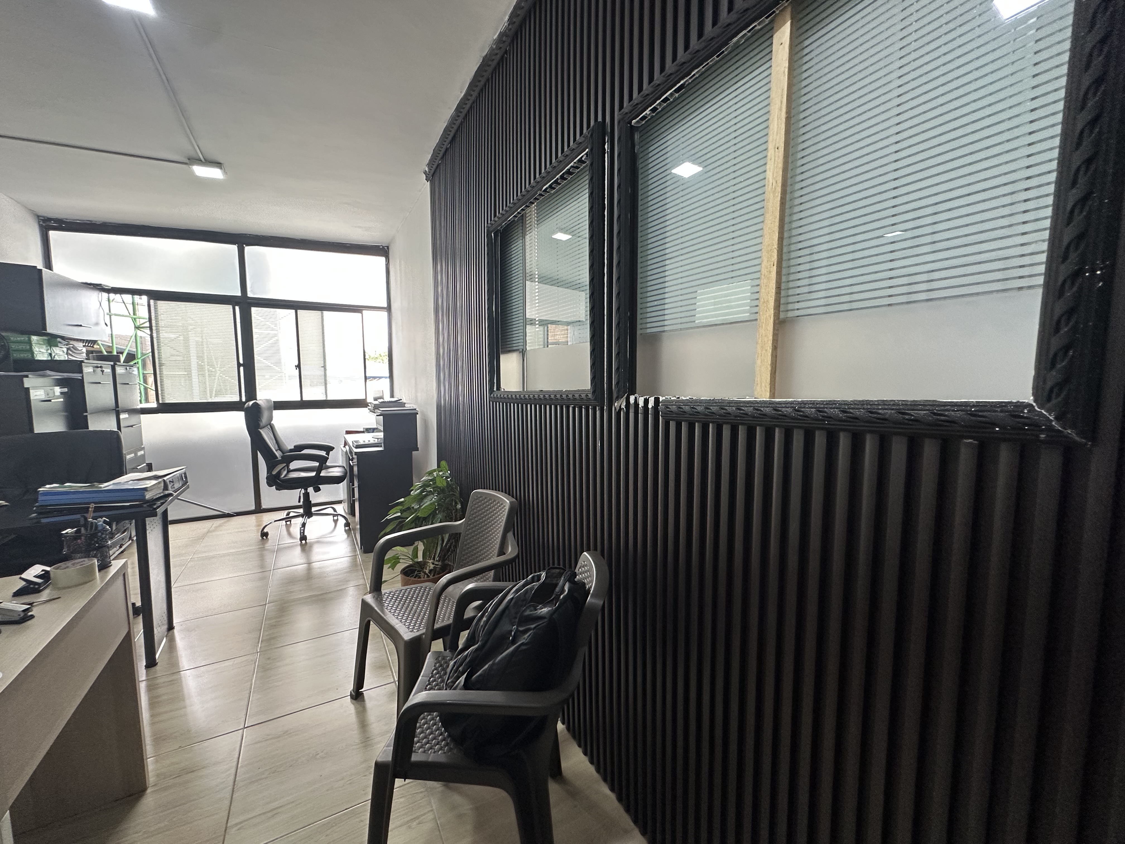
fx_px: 455
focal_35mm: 14
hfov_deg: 102.1
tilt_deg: -5.1
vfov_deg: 85.7
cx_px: 562
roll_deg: +0.5
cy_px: 422
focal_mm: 2.22
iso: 200
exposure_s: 1/60
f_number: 2.2
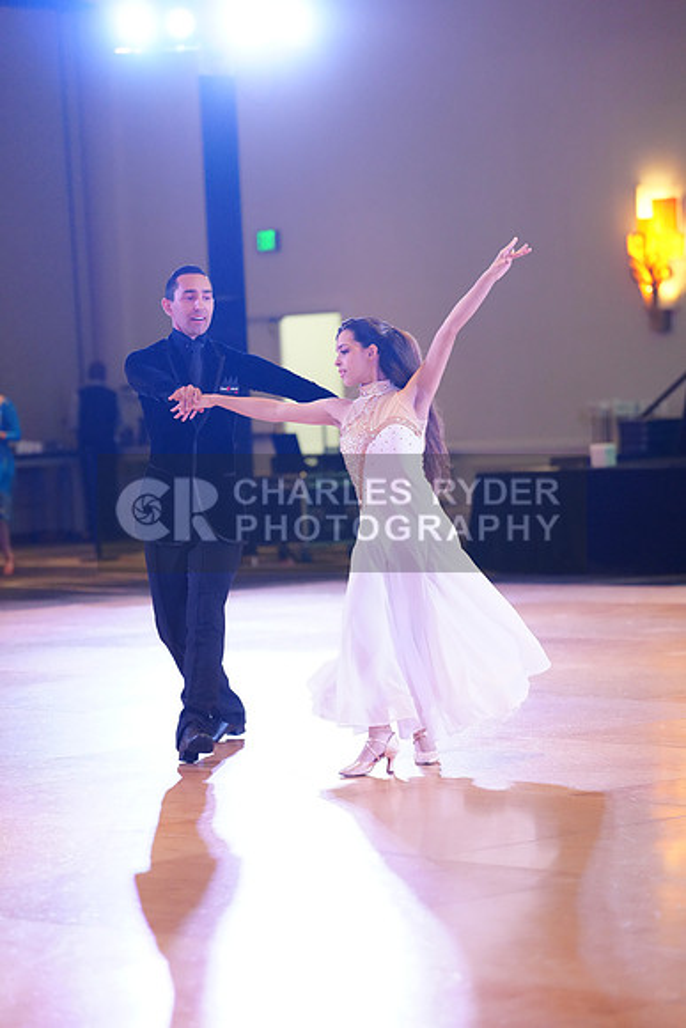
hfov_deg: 11.8
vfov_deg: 17.6
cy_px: 514
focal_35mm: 116
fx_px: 3313
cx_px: 343
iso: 5000
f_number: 2.8
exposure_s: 1/400
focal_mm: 116
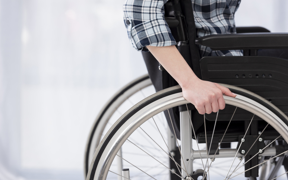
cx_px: 143
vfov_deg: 9.4
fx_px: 1091
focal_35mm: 139
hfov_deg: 15.0
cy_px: 97
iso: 125
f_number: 4.5
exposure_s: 1/200
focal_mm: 135
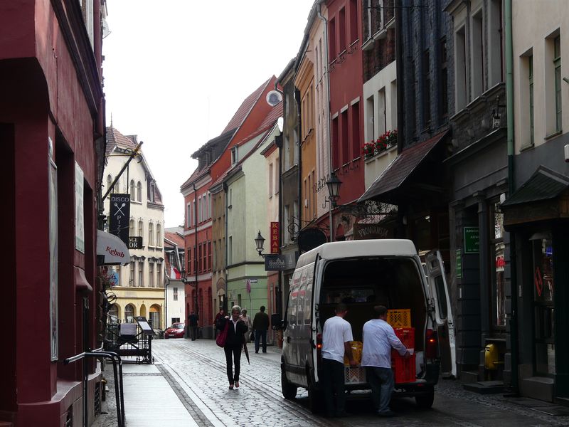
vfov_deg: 16.1
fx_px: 1512
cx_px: 284
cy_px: 214
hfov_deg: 21.3
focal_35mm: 92
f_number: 4.5
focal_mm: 15.1
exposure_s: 1/250
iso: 100
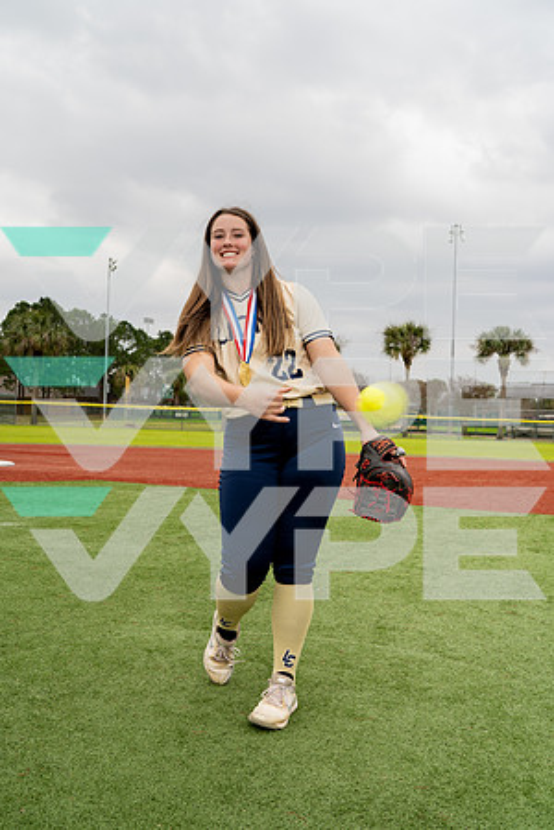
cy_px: 415
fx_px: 808
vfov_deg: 54.4
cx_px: 277
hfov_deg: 37.9
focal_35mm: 35
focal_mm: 35
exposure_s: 1/250
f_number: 5
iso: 64
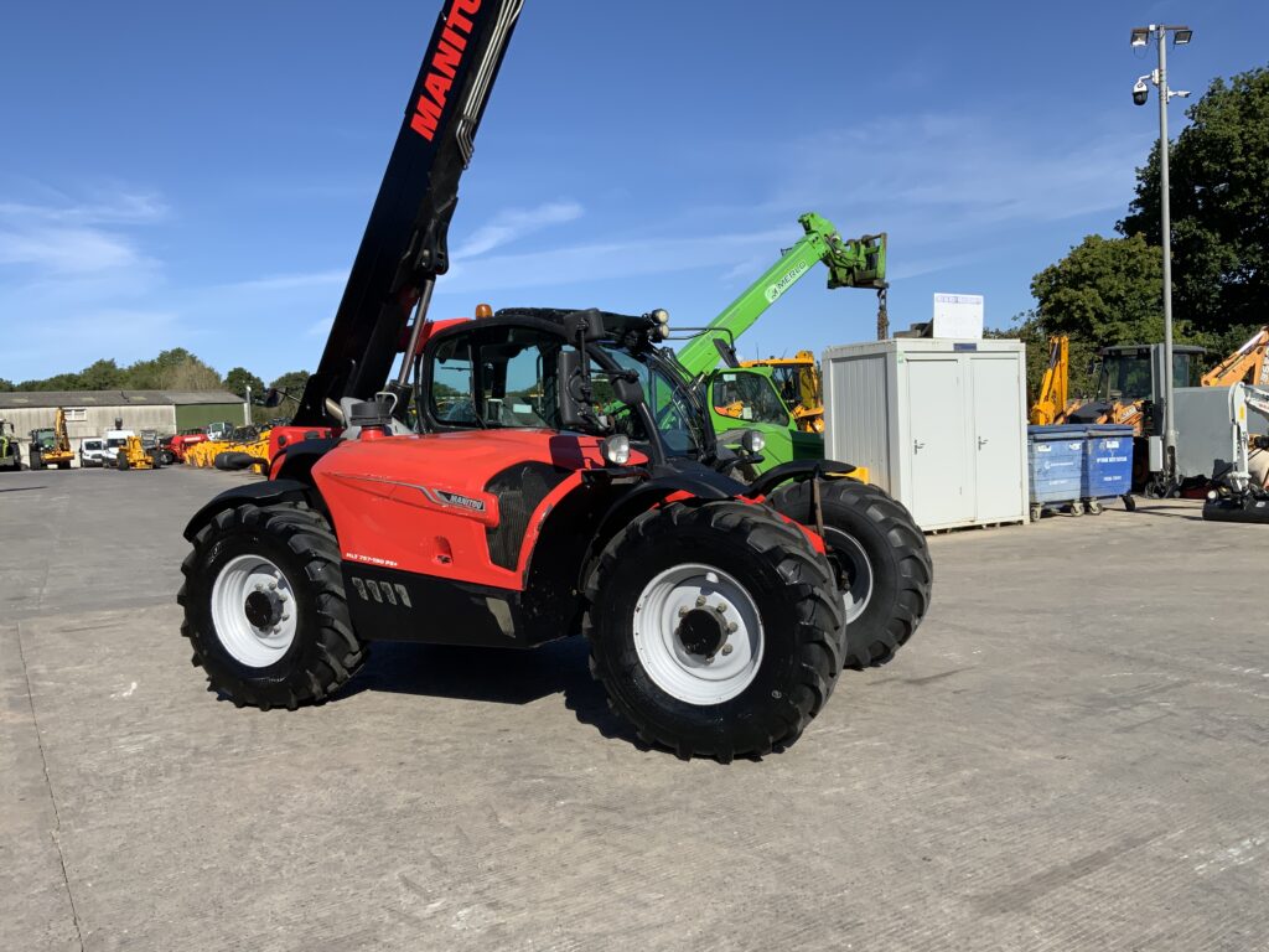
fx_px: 1063
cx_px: 634
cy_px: 476
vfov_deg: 48.2
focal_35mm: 29
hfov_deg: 61.7
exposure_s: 1/2320
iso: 16
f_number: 1.8
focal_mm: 3
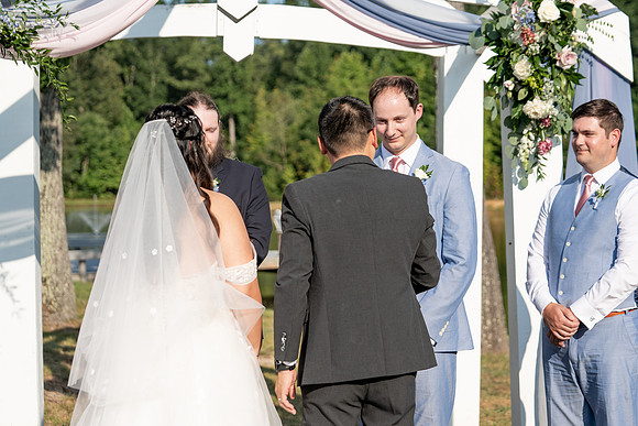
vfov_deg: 16.5
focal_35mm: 83
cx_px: 311
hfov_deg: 24.5
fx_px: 1468
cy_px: 208
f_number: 4
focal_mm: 76
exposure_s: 1/1250
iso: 100
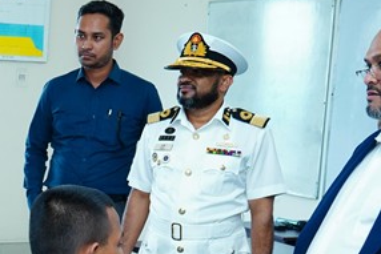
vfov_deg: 15.5
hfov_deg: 21.6
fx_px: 932
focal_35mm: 88
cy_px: 188
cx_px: -63
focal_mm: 28
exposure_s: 1/100
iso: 2000
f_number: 6.3
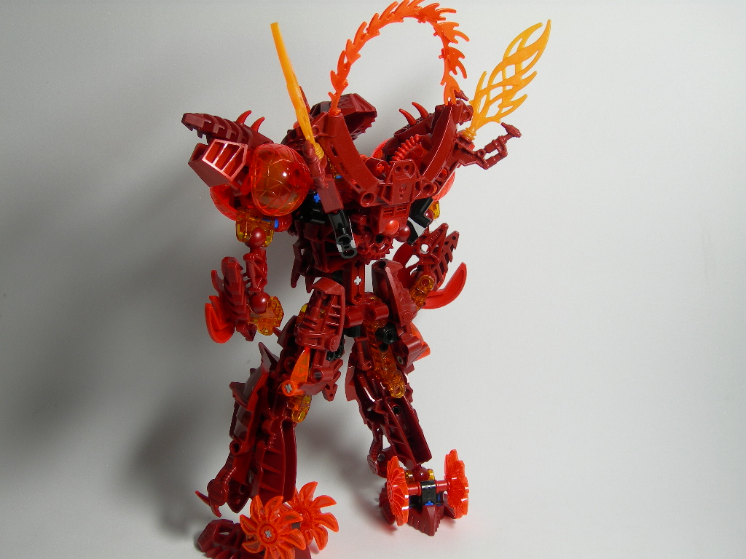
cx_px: 373
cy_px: 280
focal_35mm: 51
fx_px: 1099
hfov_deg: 37.5
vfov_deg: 28.6
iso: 50
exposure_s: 1/29.2
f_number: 3.2
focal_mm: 10.6
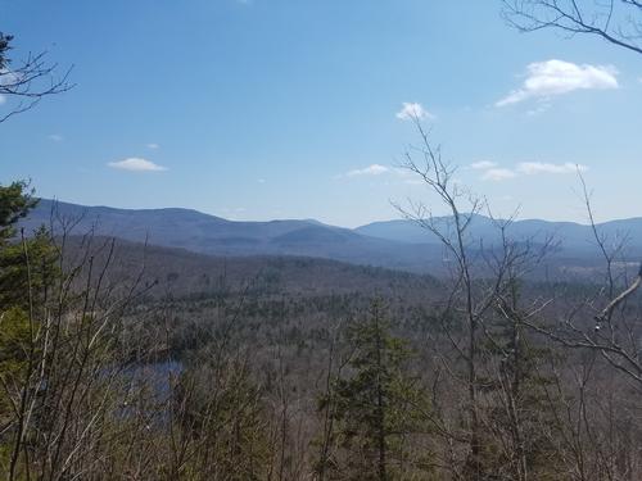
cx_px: 321
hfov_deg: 67.3
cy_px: 240
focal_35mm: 26
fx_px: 482
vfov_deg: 53.1
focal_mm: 4.2
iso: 50
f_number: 1.7
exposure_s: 1/4144
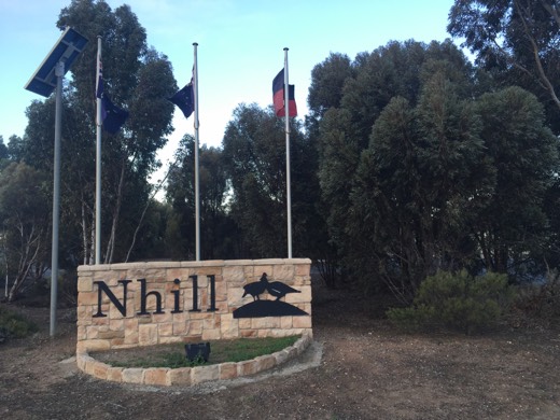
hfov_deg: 61.7
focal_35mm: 29
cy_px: 210
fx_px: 469
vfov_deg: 48.2
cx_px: 280
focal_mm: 4.15
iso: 32
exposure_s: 1/120
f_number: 2.2
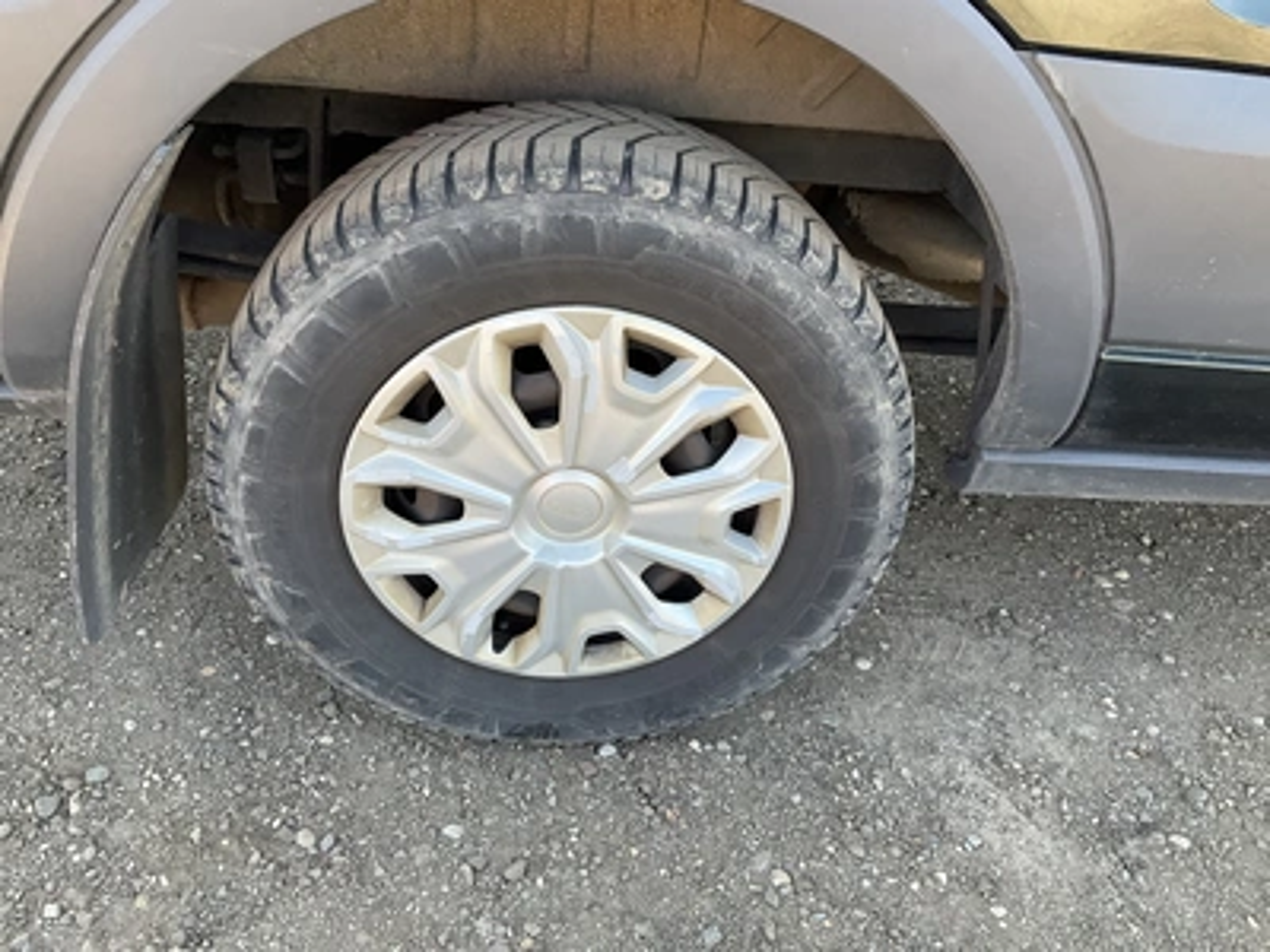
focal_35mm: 29
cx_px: 635
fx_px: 1064
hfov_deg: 61.7
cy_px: 476
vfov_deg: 48.2
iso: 32
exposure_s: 1/157
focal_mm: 3
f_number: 1.8
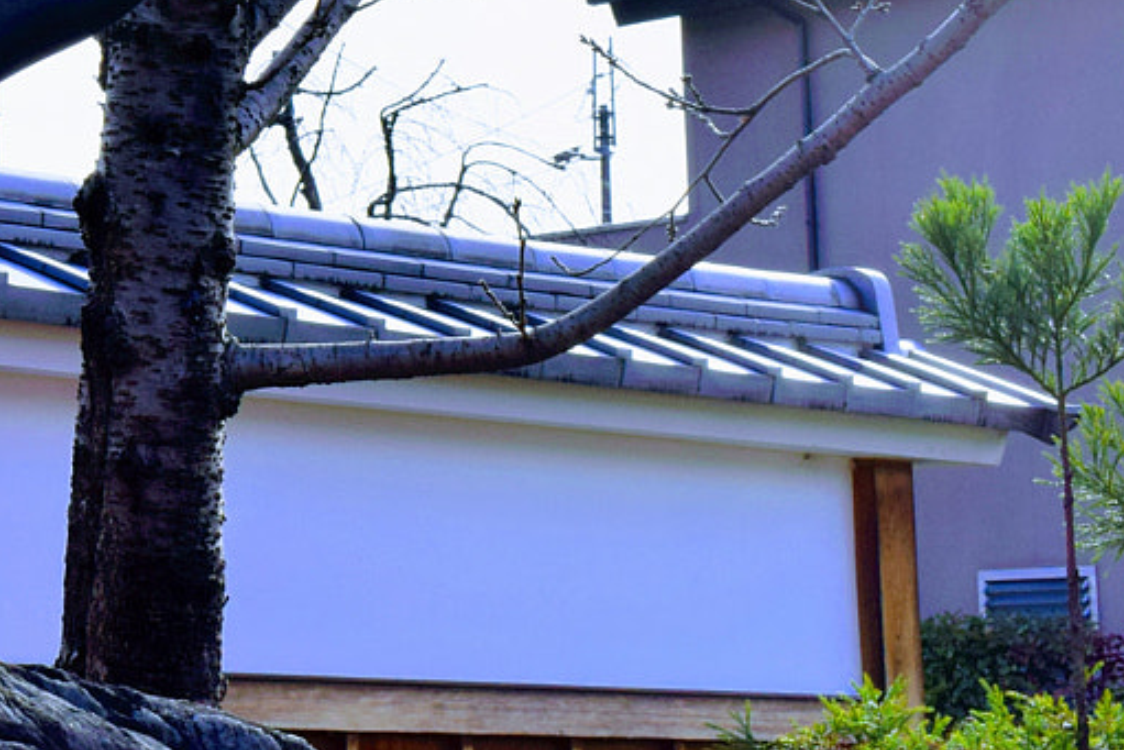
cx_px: -517
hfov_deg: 15.6
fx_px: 3810
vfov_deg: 11.1
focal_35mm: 122
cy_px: -92
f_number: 10
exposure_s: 1/400
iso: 200
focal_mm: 26
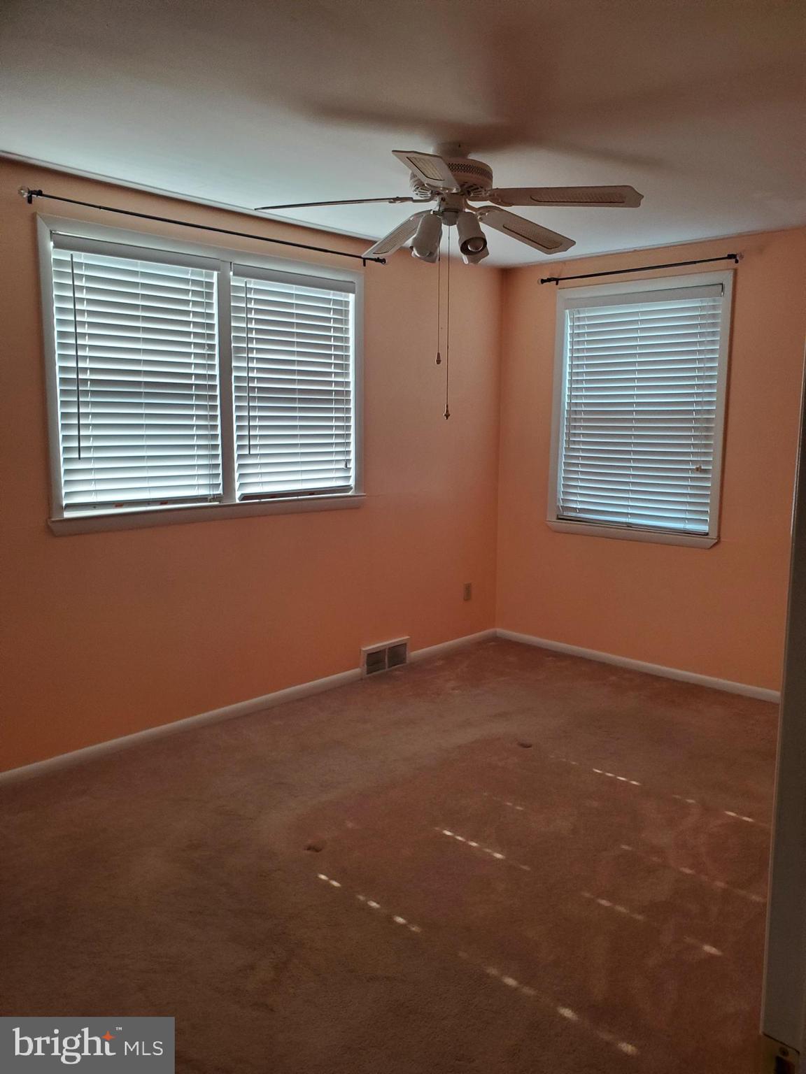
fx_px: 807
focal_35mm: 26
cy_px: 537
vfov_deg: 67.3
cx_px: 403
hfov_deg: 53.1
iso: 200
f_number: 2.4
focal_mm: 4.3
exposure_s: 1/108
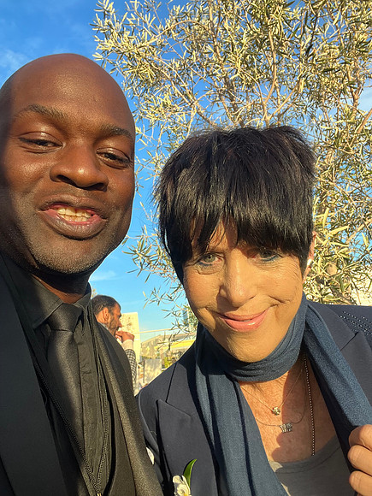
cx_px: 186
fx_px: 430
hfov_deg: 46.8
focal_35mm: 30
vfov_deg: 60.0
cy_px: 248
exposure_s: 1/192
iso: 25
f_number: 2.2
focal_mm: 2.71
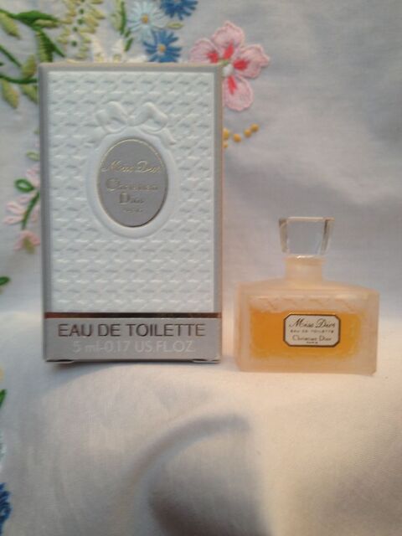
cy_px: 268
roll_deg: +1.2
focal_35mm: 35
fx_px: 542
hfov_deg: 40.7
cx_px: 201
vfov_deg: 52.6
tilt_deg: -4.5
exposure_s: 1/20
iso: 50
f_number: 2.4
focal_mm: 4.28
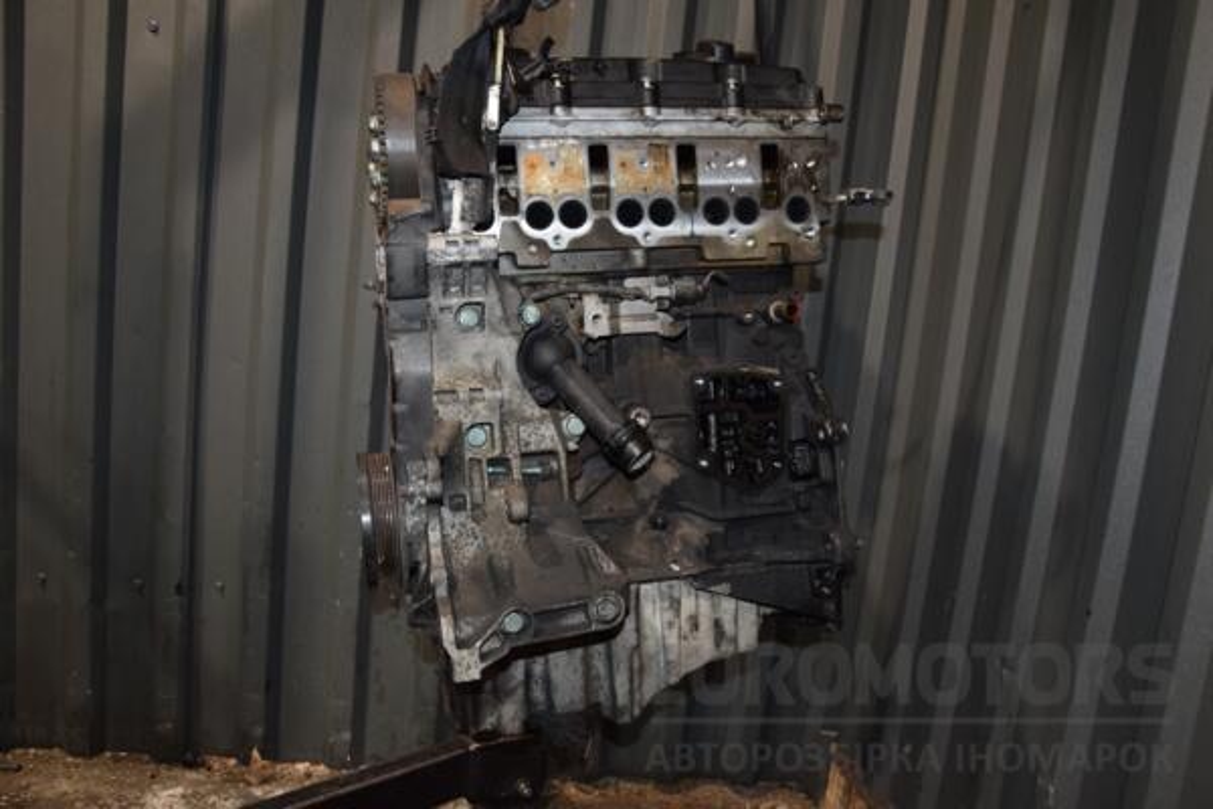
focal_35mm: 27
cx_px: 606
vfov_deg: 47.9
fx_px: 910
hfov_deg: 67.4
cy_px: 404
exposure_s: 1/60
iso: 800
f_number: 5
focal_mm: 18
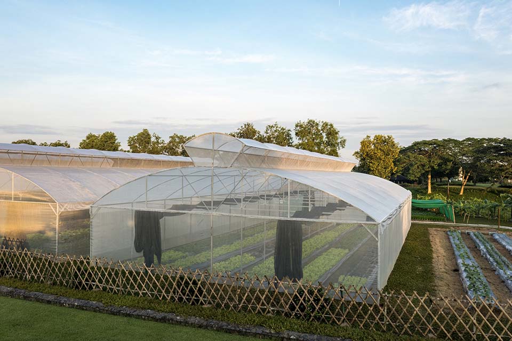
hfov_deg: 65.5
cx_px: 256
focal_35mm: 28
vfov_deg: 46.4
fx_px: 398
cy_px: 170
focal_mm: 10.26
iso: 200
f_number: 7.1
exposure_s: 1/160
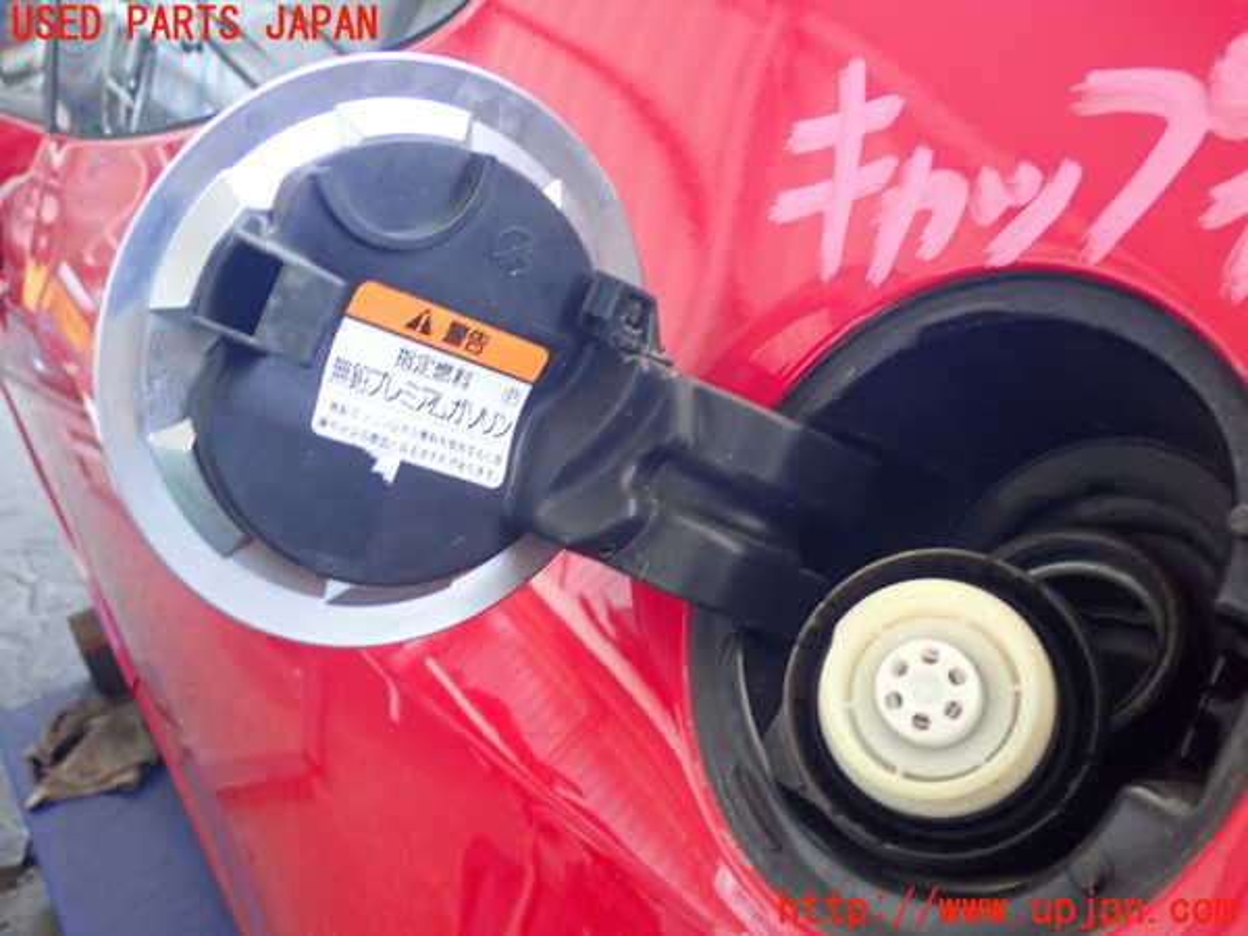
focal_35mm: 40
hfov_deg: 46.8
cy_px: 468
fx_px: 1442
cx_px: 624
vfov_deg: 36.0
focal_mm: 7.34
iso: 250
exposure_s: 1/40
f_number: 2.8
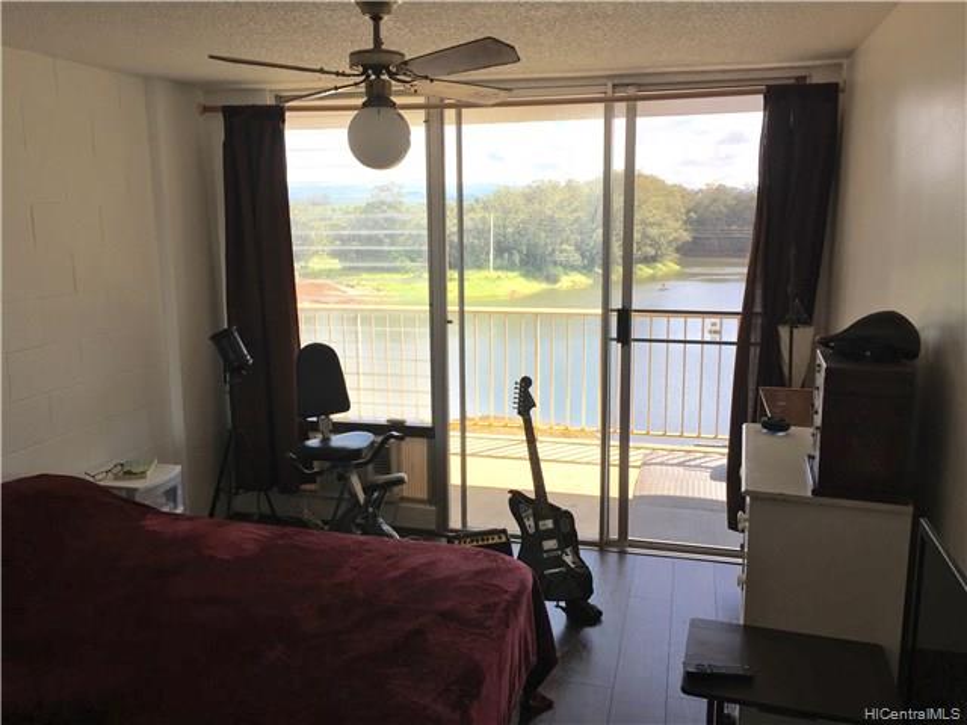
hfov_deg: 61.7
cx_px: 484
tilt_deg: -7.7
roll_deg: -0.3
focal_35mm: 29
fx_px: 810
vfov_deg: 48.2
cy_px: 362
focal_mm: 4.15
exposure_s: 1/648
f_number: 2.2
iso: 32
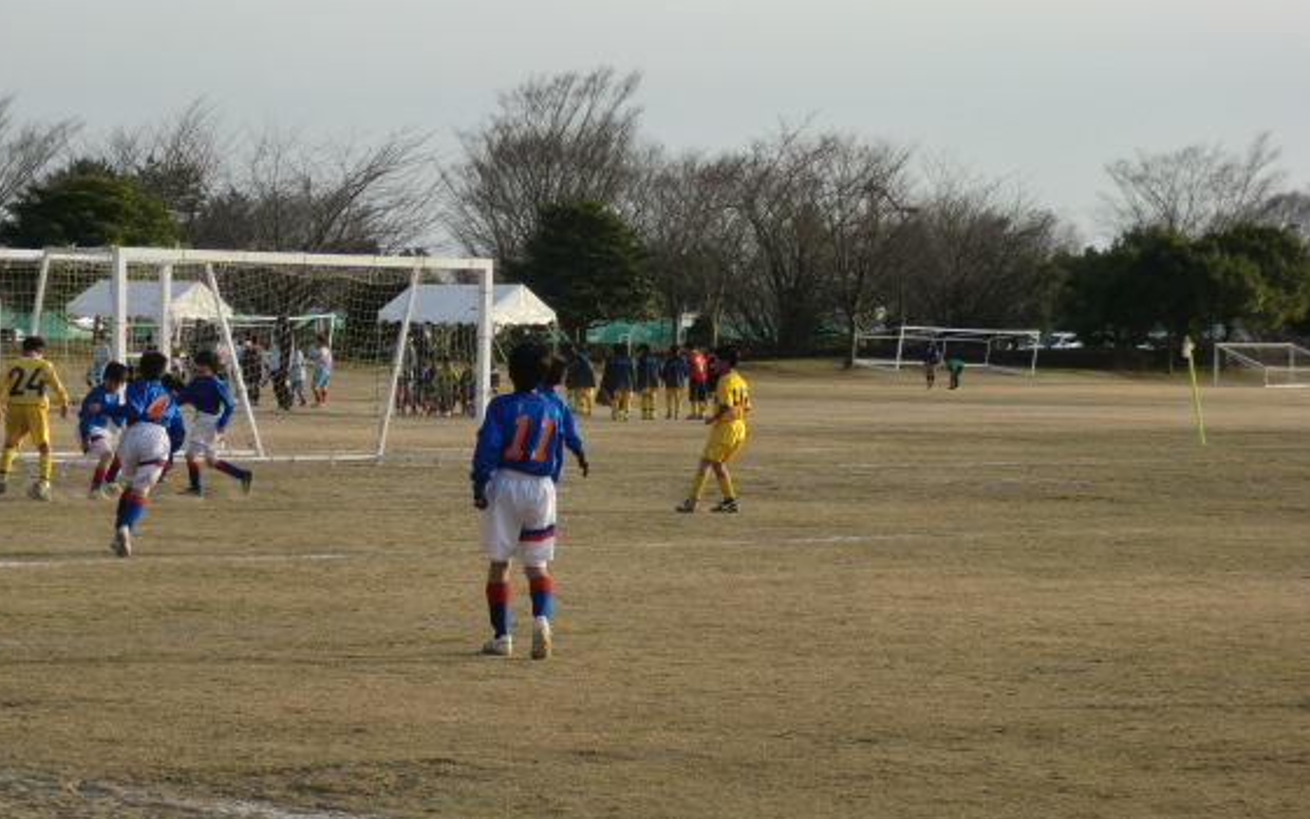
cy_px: 425
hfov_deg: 16.4
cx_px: 572
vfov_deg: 10.3
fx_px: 4535
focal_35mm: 127
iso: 64
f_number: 5.6
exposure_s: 1/200
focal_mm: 18.9
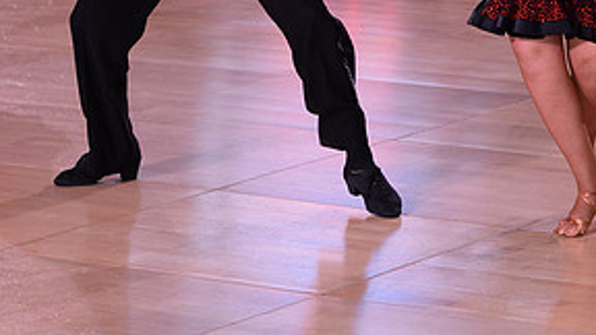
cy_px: -155
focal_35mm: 194
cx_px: 382
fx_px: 3066
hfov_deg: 11.1
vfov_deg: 6.2
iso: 1600
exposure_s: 1/250
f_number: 4.5
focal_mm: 92
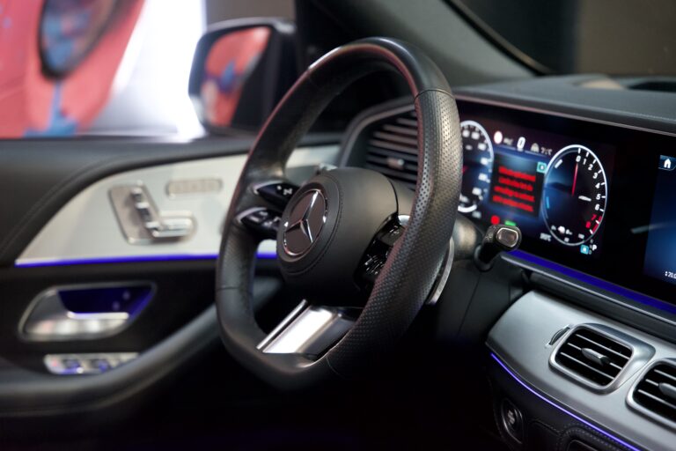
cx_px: 338
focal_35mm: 70
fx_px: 1314
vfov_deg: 19.5
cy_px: 226
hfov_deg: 28.8
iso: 3200
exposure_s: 1/80
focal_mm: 70
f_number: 2.8
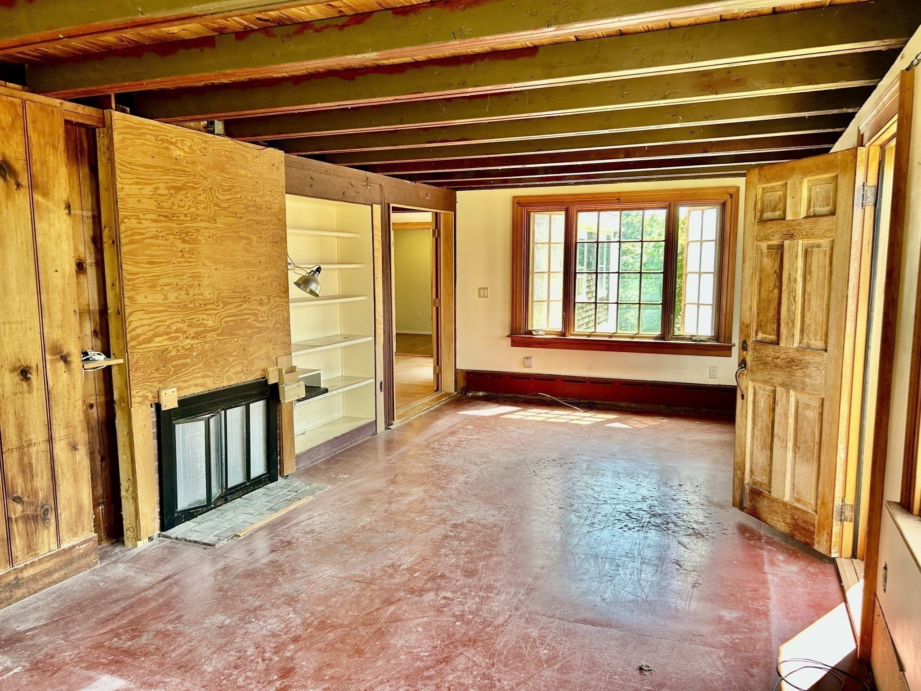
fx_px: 692
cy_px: 346
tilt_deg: -7.5
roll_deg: +0.2
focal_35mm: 26
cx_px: 460
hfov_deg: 67.3
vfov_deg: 53.1
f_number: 1.5
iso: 80
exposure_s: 1/121
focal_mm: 5.7
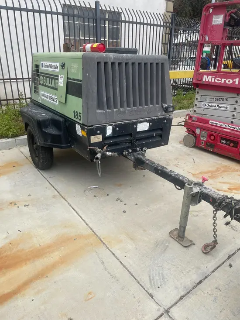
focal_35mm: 26
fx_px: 240
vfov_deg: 67.3
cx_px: 120
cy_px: 160
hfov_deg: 53.1
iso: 32
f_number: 1.6
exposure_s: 1/1511
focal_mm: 4.2
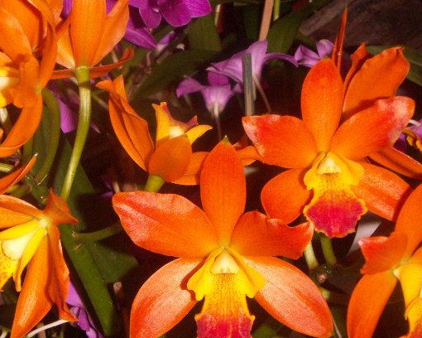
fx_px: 1361
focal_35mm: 109
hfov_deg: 17.6
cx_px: 171
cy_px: 179
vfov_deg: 14.1
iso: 200
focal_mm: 11.6
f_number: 8
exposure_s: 1/80
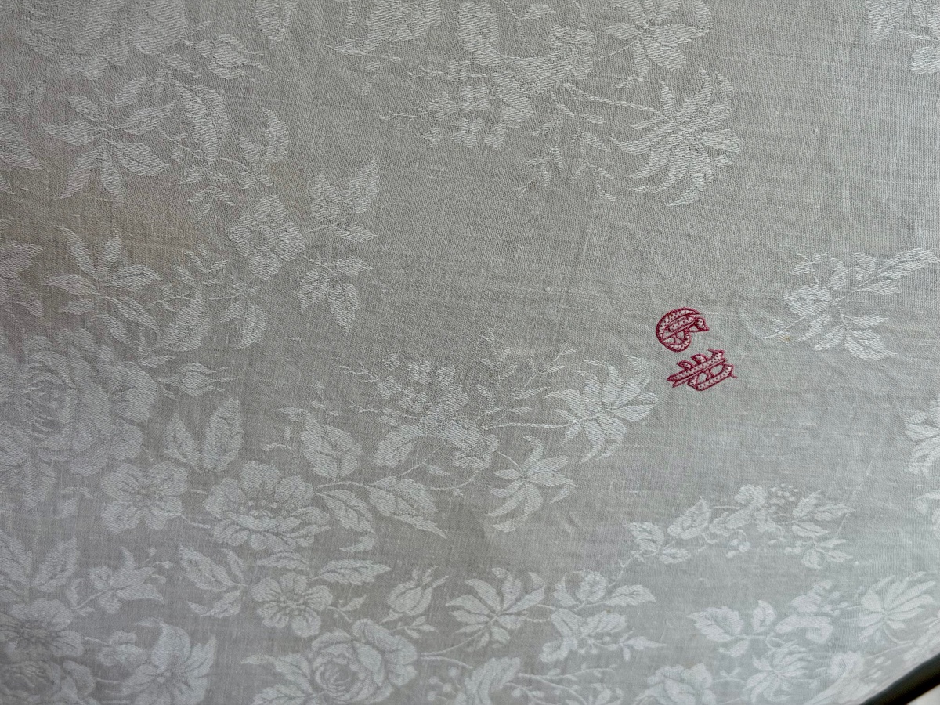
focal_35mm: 48
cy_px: 352
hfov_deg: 39.7
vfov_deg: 30.3
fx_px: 1303
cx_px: 470
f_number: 1.78
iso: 50
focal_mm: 6.76
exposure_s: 1/141
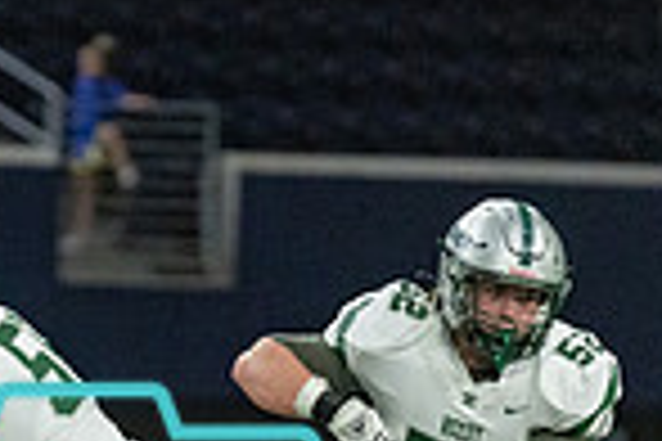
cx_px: -59
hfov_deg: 2.6
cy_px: 596
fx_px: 14526
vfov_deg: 1.7
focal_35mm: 790
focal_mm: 200
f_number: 2.8
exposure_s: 1/1250
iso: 4000
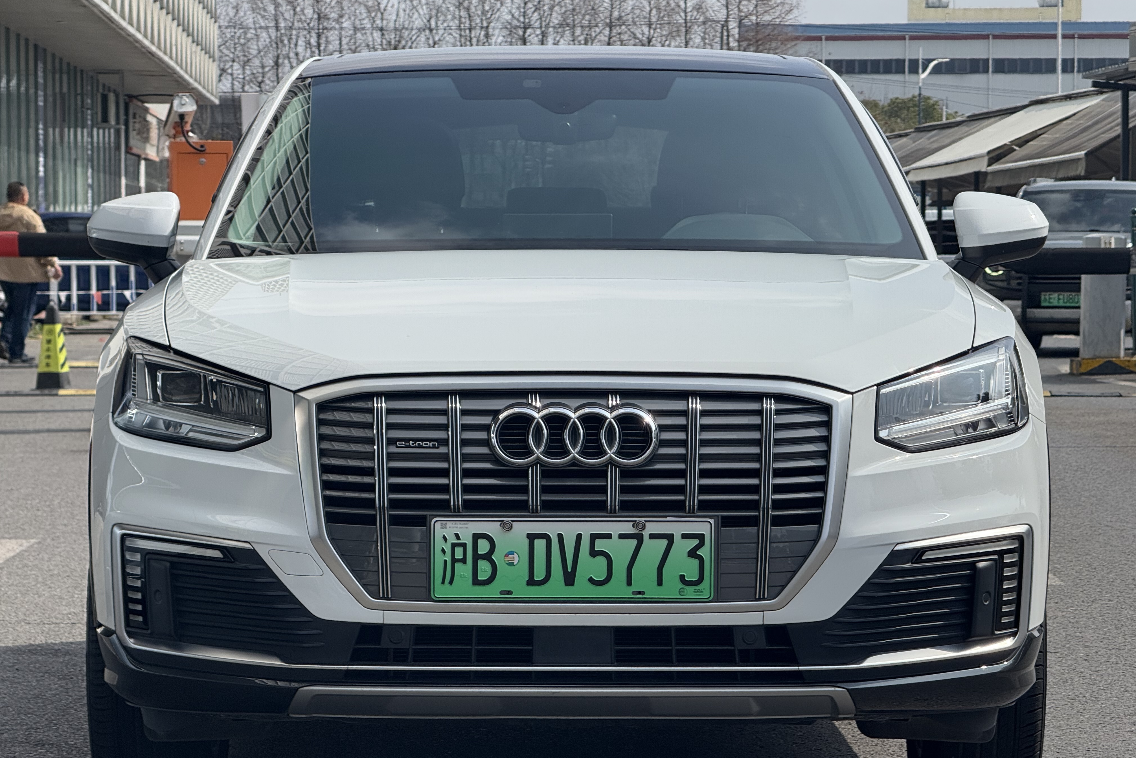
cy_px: 410
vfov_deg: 11.0
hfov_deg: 16.4
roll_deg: -0.1
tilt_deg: -3.0
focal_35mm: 125
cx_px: 568
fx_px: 3944
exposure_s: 1/2083
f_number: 2.8
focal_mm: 15.66
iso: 50
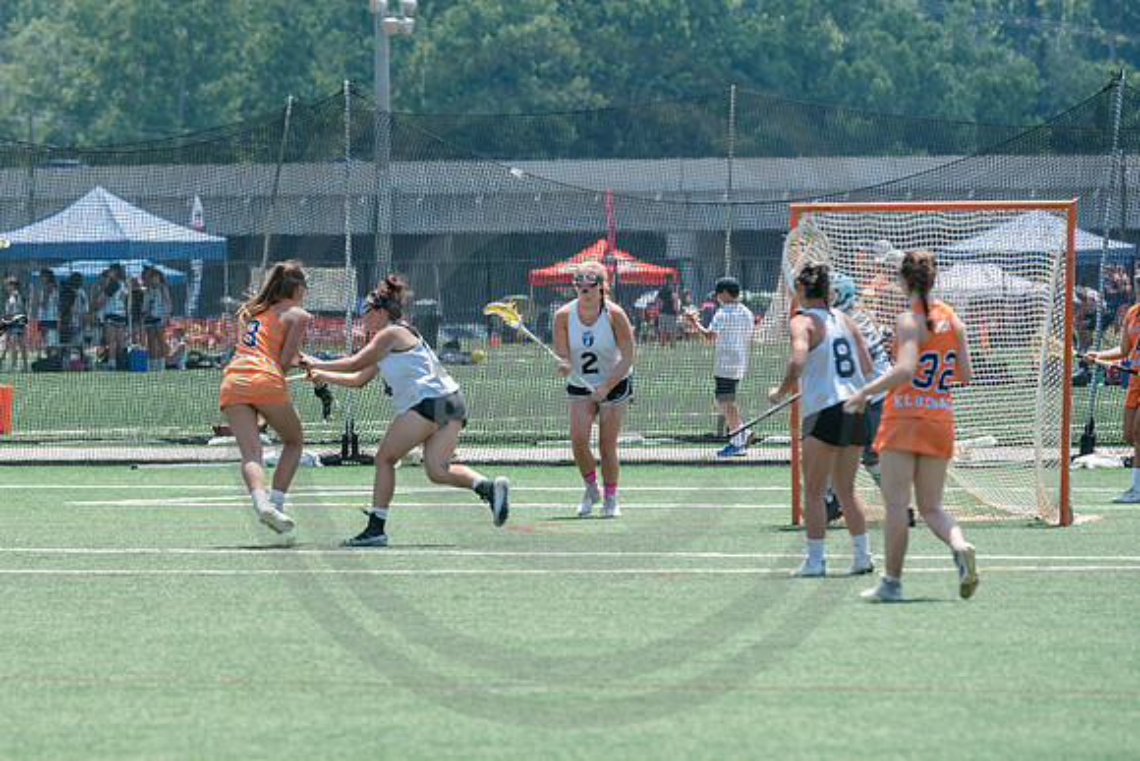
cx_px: 120
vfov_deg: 3.8
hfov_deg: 5.7
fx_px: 11469
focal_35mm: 362
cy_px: 402
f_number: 5
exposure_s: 1/1600
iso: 400
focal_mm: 200
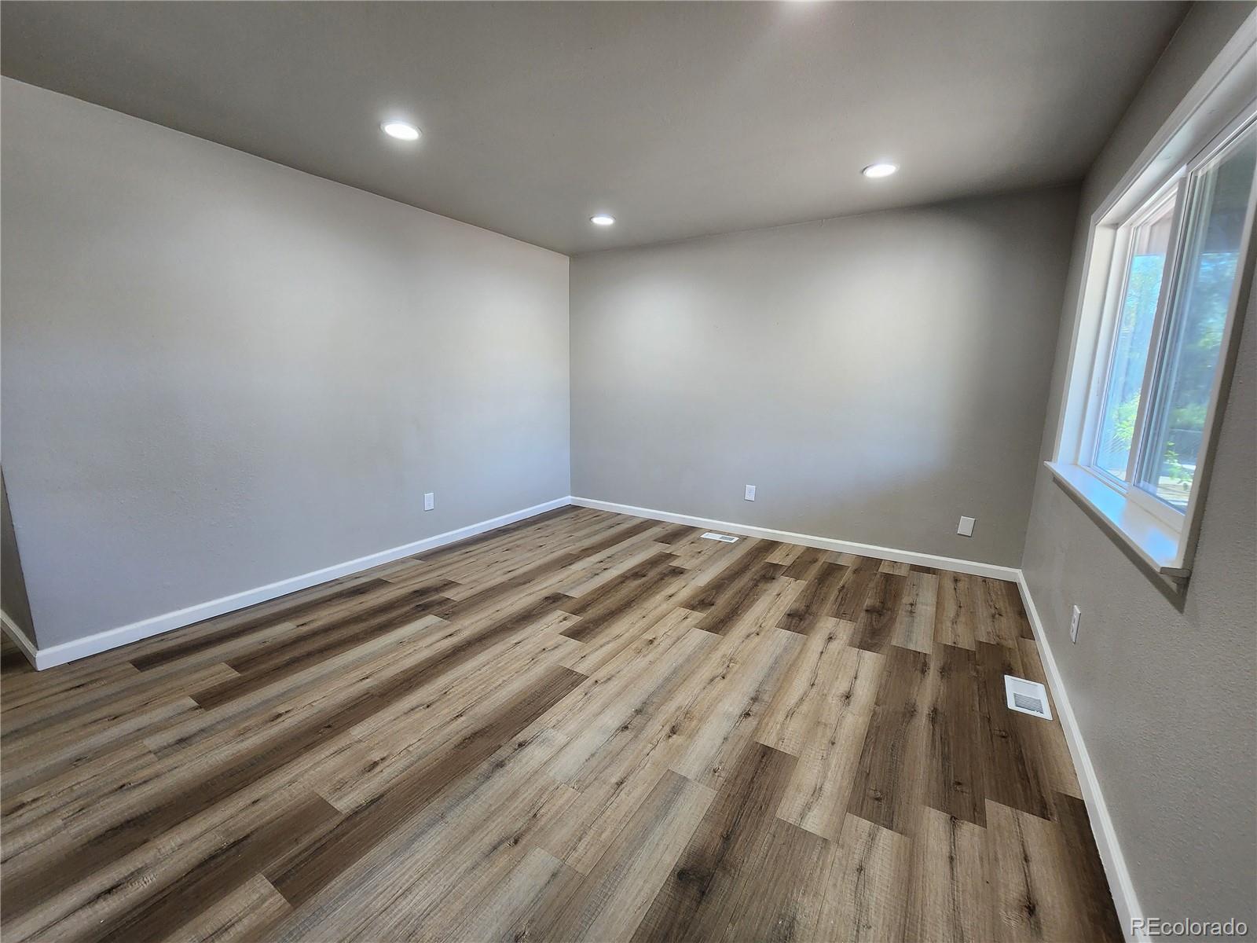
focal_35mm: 13
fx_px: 472
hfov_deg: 106.2
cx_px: 628
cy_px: 472
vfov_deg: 89.9
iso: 200
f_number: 2.2
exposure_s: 1/60
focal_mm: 2.2
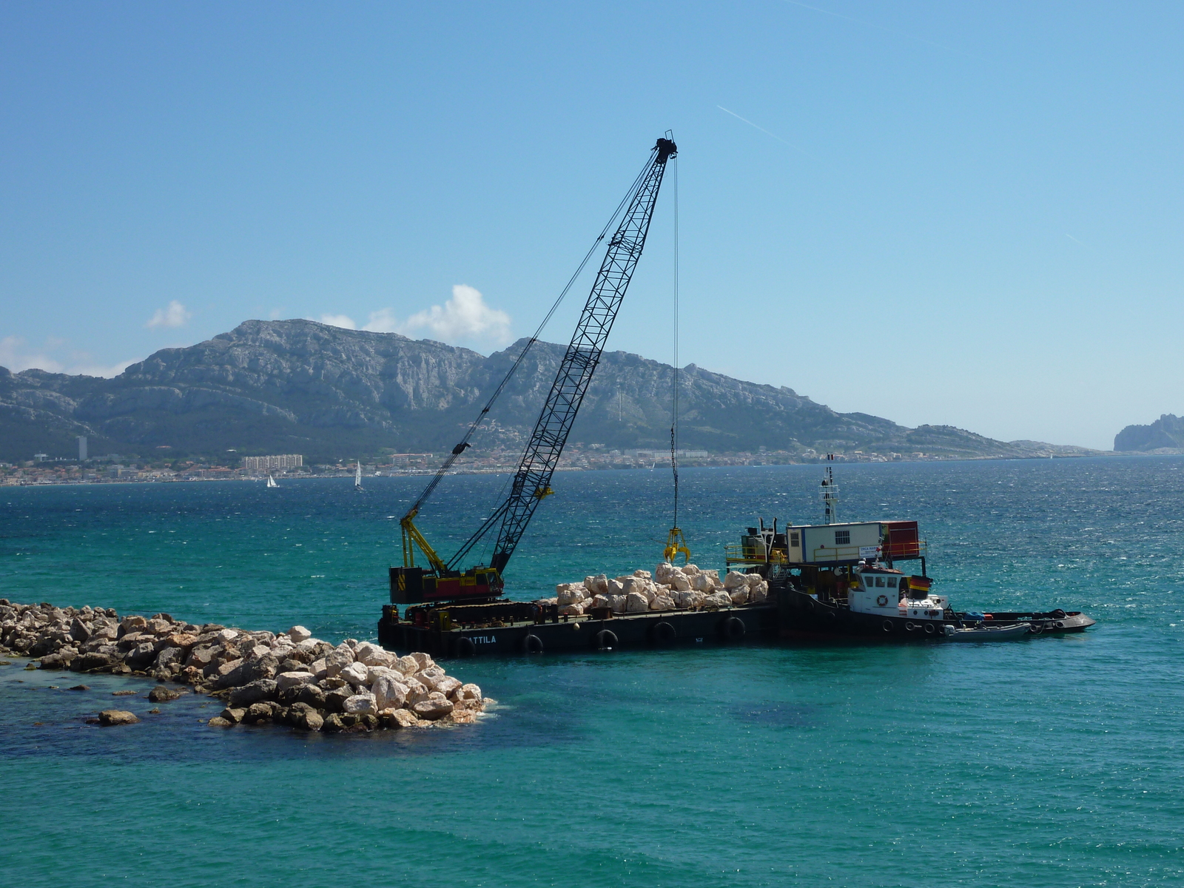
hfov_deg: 32.7
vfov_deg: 24.8
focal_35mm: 59
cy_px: 444
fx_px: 2018
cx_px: 592
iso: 80
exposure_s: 1/640
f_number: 5.6
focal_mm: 9.7
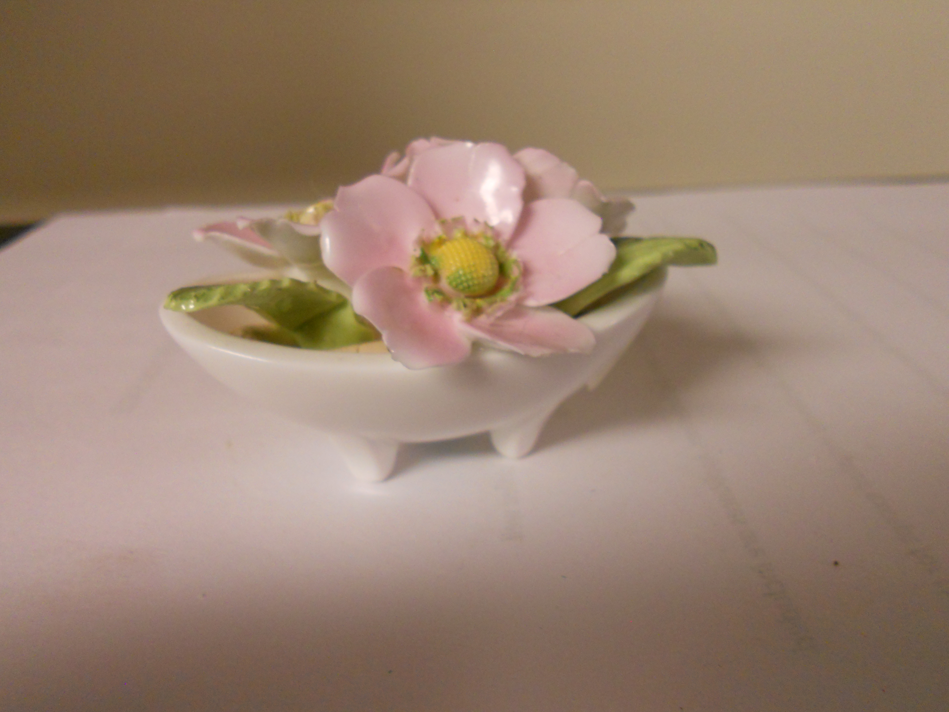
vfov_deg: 44.2
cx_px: 474
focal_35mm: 32
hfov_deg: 56.8
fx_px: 877
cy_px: 356
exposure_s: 1/30
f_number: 3.5
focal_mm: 5.8
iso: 400
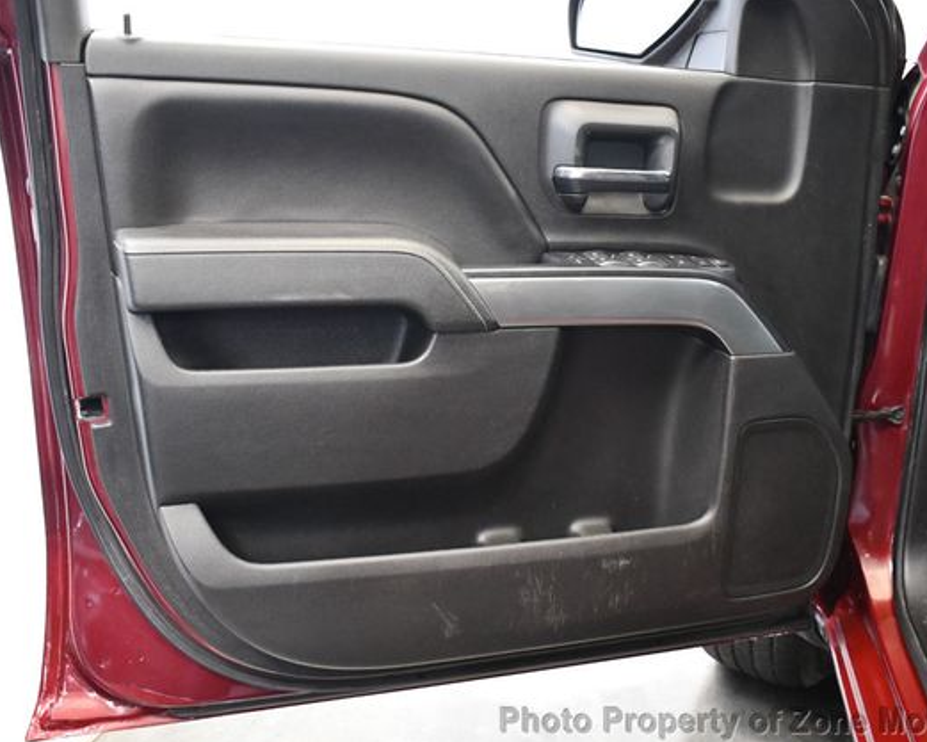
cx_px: 479
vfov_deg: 39.2
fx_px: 1043
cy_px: 375
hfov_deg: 47.9
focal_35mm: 38
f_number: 3.8
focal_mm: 22
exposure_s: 1/60
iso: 5000
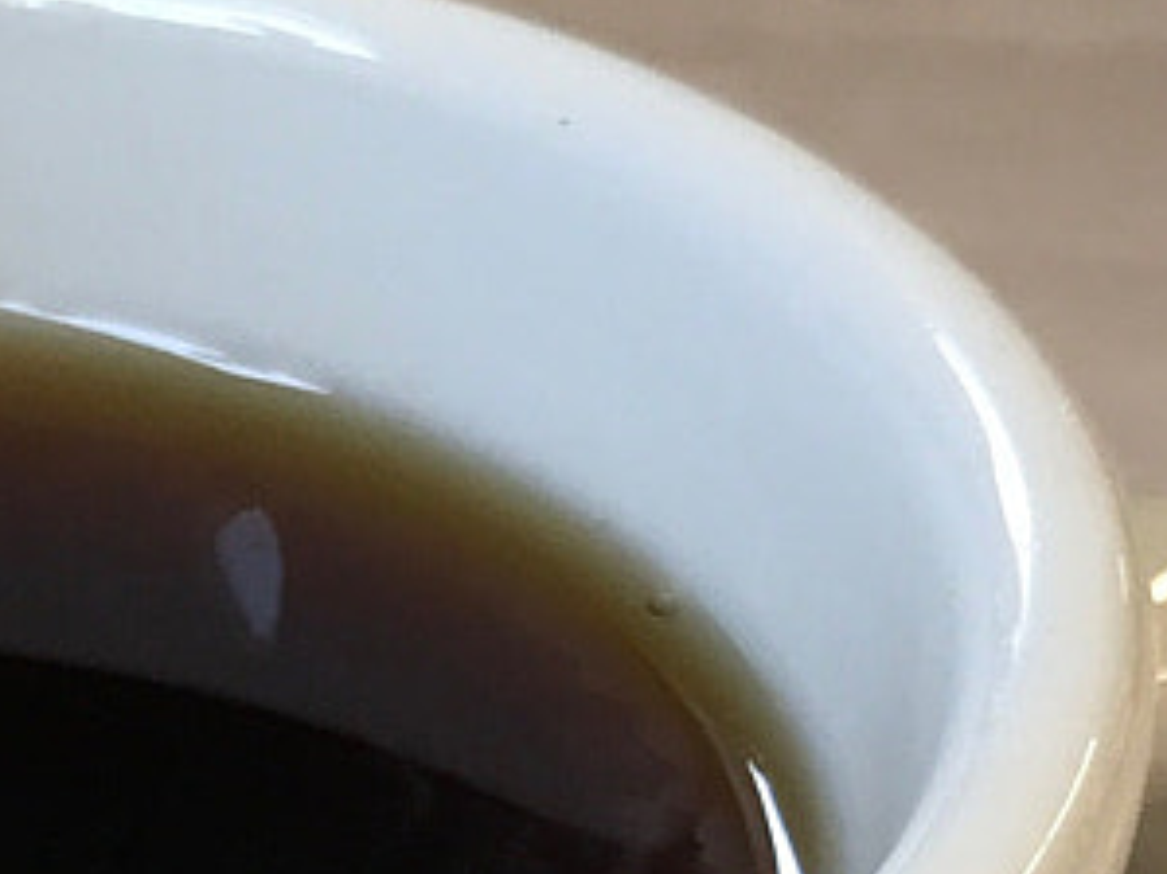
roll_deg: +0.3
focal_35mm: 150
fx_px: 5055
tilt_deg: -42.6
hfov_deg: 13.0
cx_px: 59
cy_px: 1982
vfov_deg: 9.0
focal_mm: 3.99
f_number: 1.8
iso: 32
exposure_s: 1/62
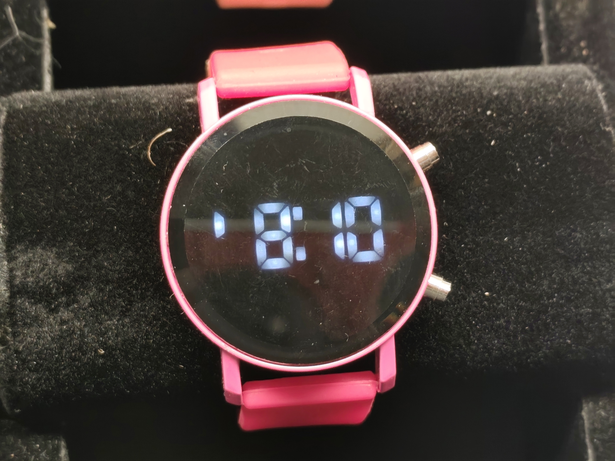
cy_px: 230
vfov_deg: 16.1
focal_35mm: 92
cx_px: 308
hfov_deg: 21.3
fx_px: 1635
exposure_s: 1/50
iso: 320
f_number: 1.65
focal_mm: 6.19
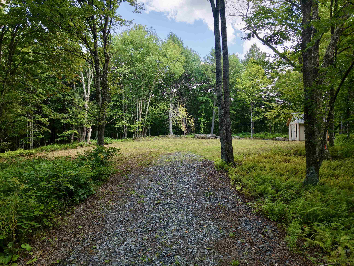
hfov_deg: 71.6
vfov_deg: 56.8
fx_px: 245
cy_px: 133
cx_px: 177
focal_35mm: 24
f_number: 1.8
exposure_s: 1/15
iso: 210
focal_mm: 8.67
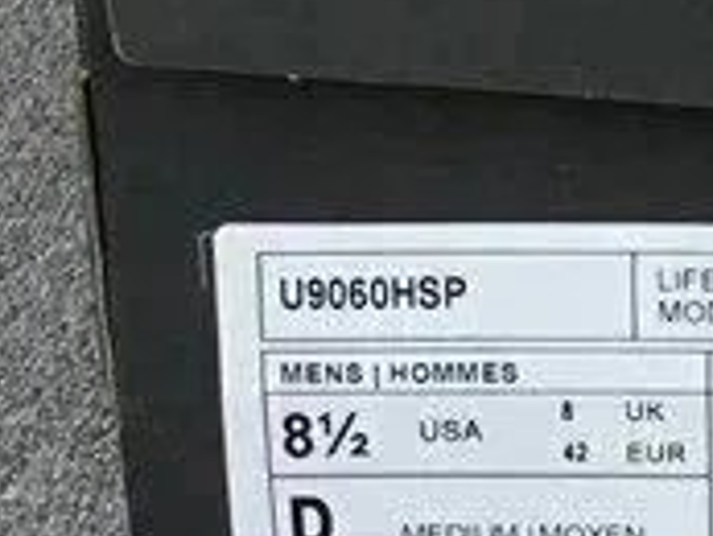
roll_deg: -0.2
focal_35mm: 161
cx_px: 1150
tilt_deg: -19.6
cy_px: -390
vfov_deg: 8.9
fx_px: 3318
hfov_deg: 11.6
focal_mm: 3.3
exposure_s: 1/143
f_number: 2.4
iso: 25
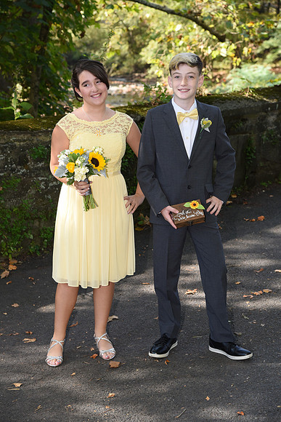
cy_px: 211
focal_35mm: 78
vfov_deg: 26.0
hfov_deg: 17.5
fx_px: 913
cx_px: 140
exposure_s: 1/200
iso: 640
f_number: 5.6
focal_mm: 78
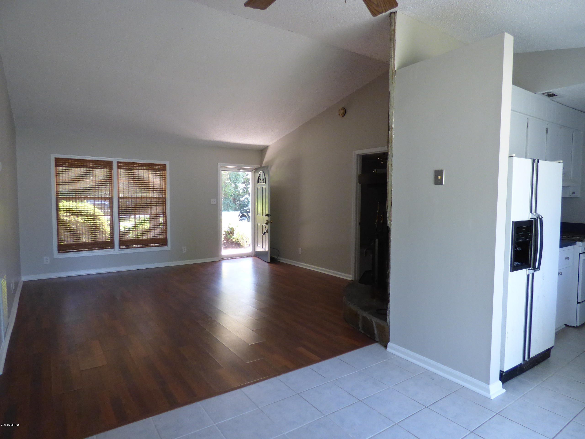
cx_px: 292
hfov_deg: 81.7
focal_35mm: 20
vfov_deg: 66.0
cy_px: 220
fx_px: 338
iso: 320
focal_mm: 3.58
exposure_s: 1/60
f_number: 2.8
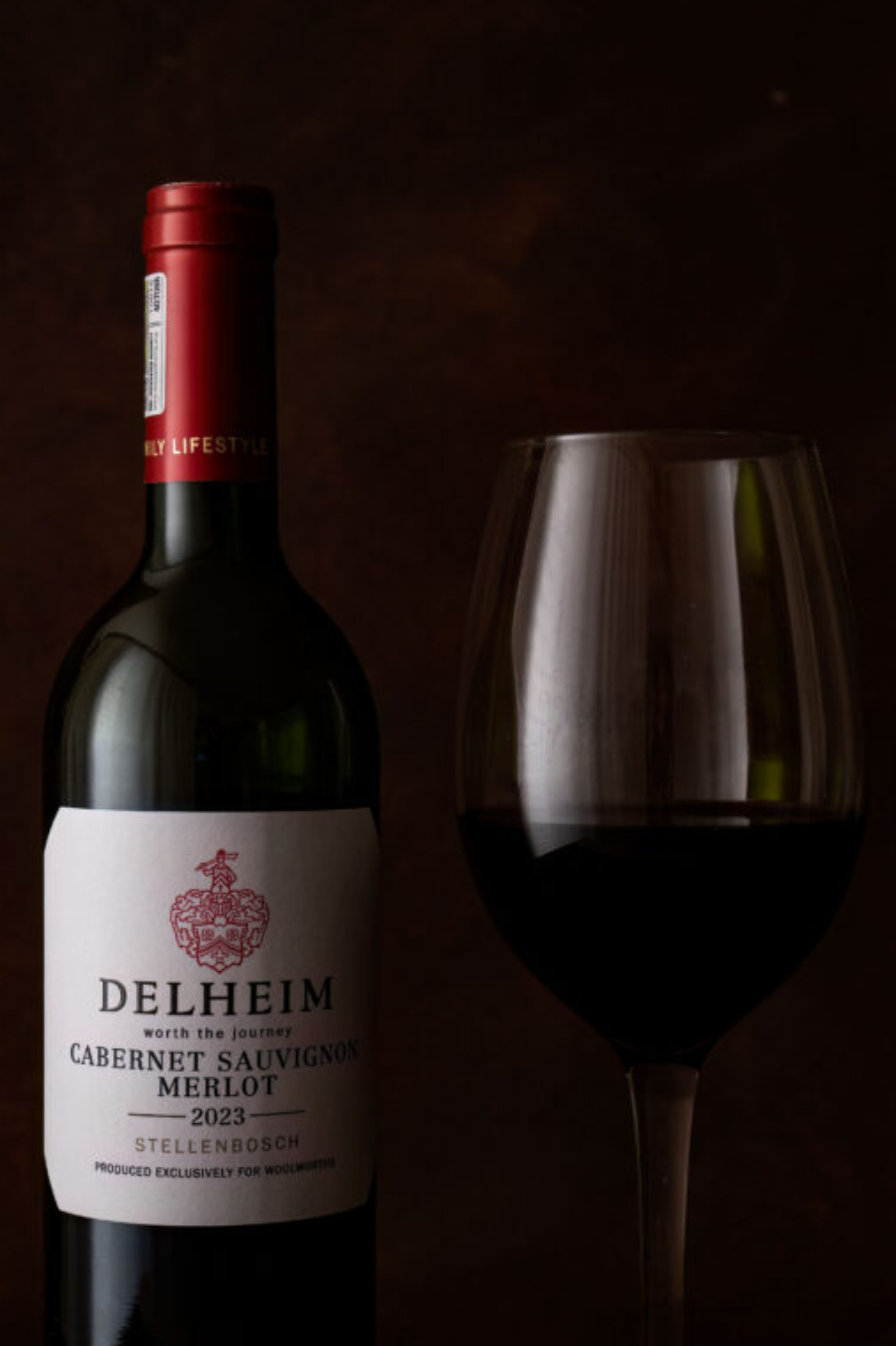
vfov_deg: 30.5
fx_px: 2466
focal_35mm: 66
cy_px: 769
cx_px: 477
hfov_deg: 20.6
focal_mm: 49
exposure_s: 1/15
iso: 400
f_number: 7.1
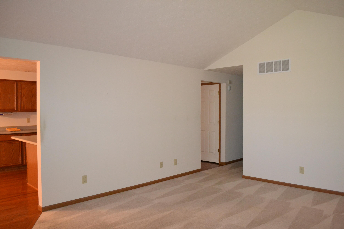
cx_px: 172
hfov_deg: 67.4
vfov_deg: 47.9
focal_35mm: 27
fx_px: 258
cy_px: 114
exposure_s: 1/60
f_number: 3.5
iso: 2800
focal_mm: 18
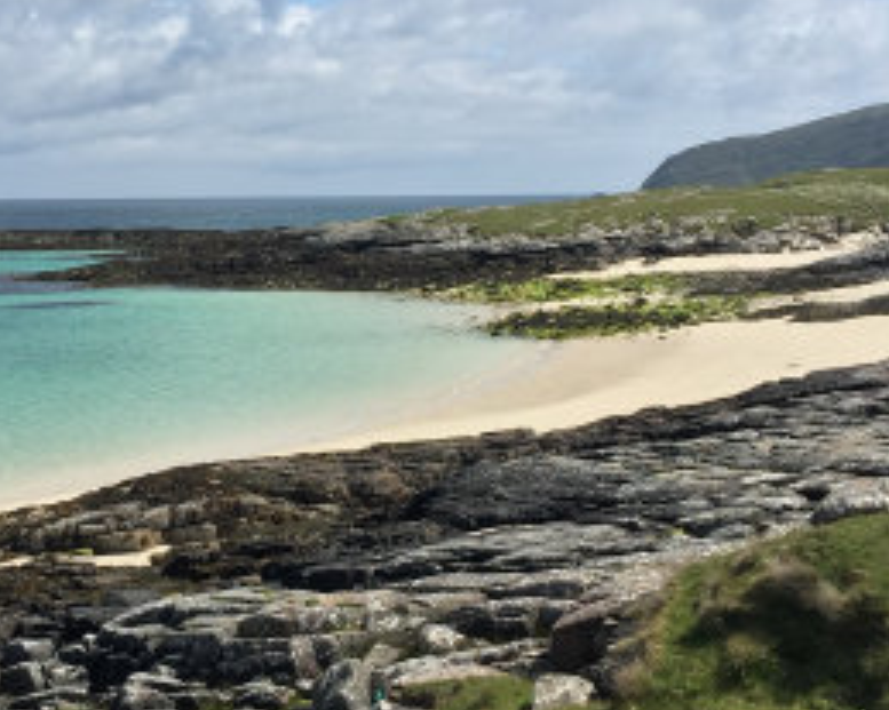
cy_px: 334
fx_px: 1762
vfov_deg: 22.8
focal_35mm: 67
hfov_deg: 28.1
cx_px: 295
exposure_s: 1/2326
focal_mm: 4.15
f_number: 2.2
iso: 32
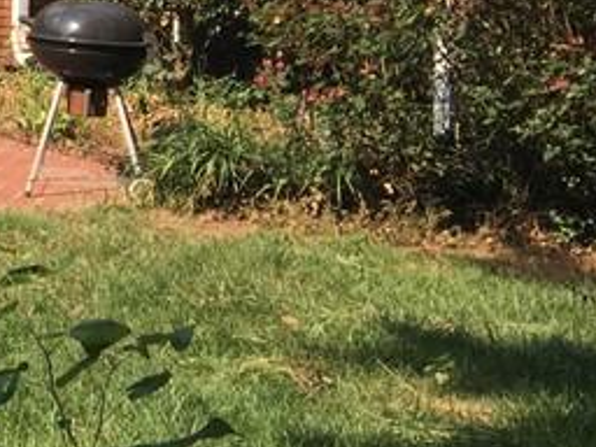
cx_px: -589
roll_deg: -0.8
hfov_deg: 14.3
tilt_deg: +0.7
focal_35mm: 116
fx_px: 1997
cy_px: -128
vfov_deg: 12.4
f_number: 2.2
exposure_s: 1/1304
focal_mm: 4.15
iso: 32
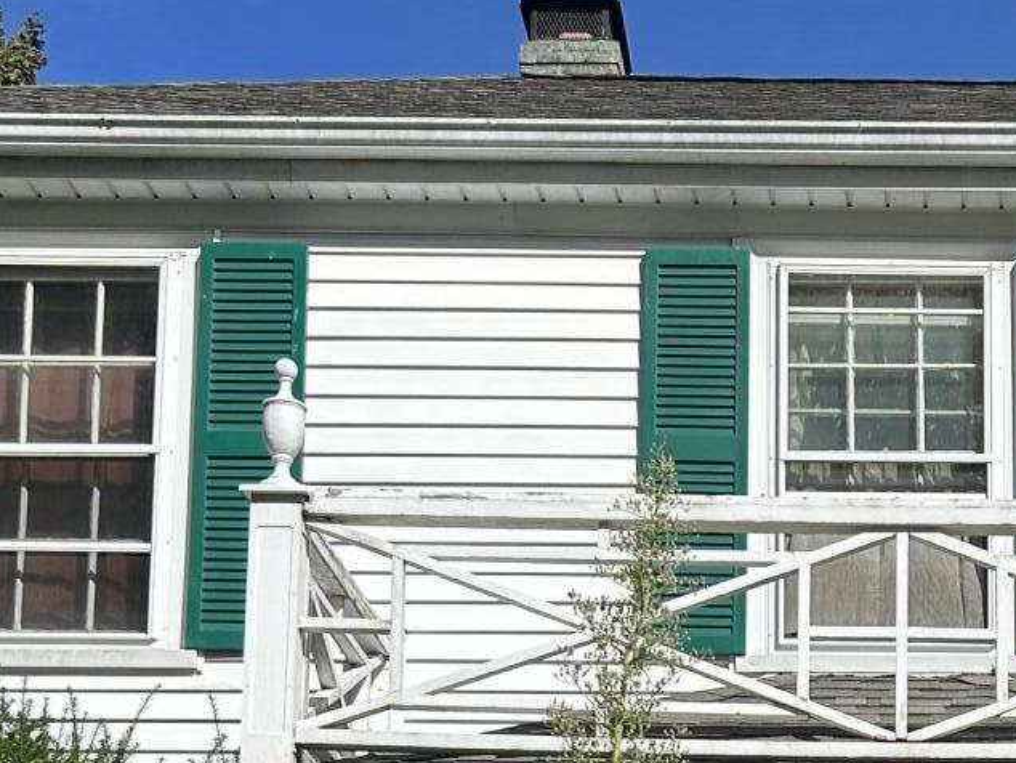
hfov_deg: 23.2
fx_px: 2408
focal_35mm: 82
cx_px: 921
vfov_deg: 17.0
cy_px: 967
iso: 50
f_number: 1.5
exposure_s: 1/4630
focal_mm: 5.7
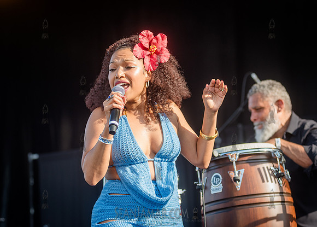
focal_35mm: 112
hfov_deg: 17.9
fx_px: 1008
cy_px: 106
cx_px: 136
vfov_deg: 12.8
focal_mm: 100
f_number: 4
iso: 320
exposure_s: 1/1000
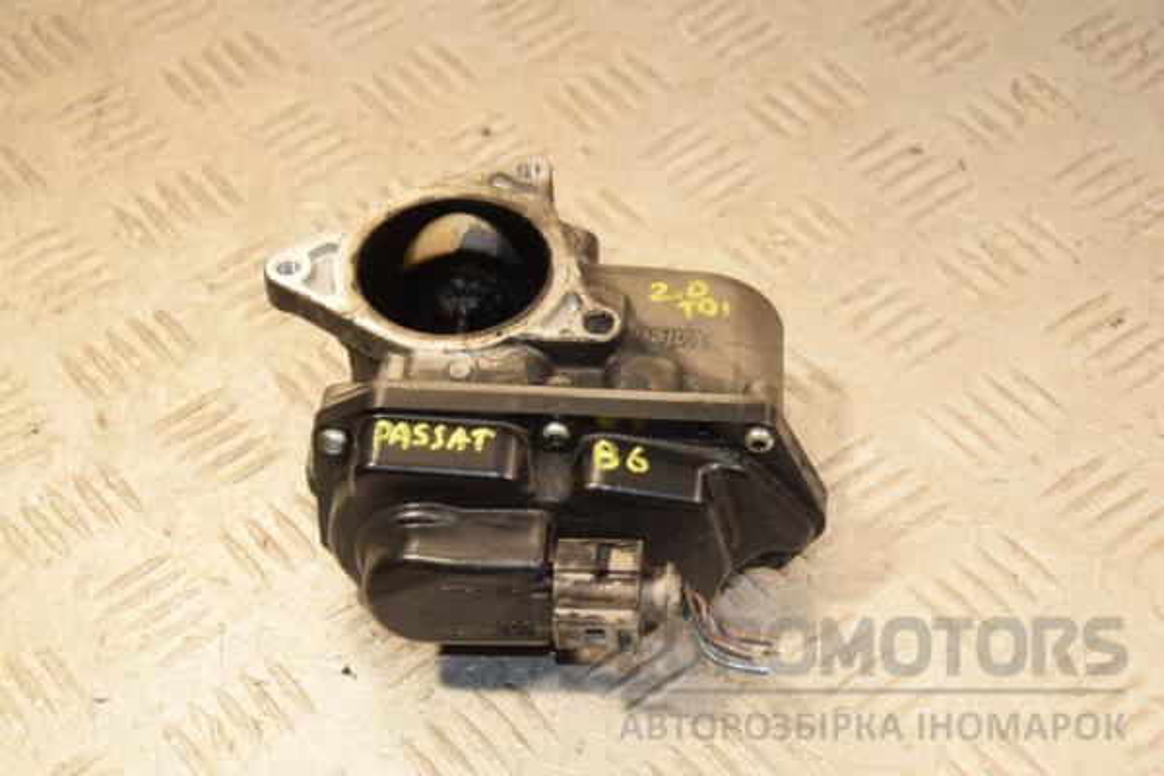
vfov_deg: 17.5
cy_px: 388
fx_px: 2522
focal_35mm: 78
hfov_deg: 26.0
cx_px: 582
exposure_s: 1/200
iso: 800
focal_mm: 52
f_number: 5.6
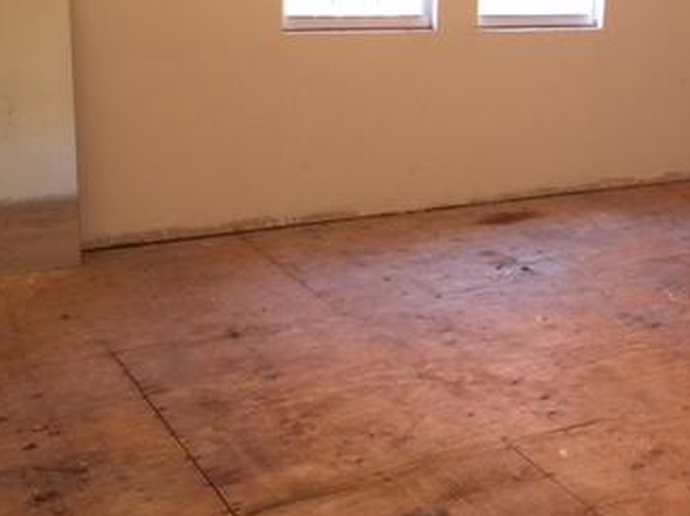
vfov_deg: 25.3
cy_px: 129
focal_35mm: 57
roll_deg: -2.4
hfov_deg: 32.4
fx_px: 1135
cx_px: 601
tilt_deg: -10.2
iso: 80
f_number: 2.2
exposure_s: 1/15
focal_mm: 4.15
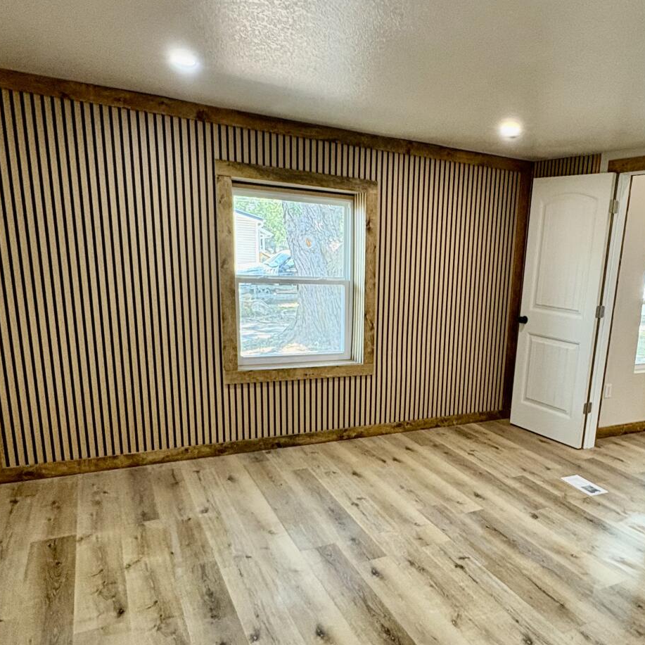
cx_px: 450
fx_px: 569
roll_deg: -4.1
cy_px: 394
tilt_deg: -12.5
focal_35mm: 27
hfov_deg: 57.2
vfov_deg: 58.5
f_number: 2.2
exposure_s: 1/60
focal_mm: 2.22
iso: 250
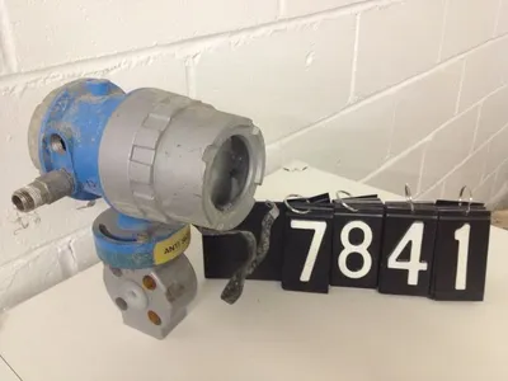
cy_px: 190
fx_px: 514
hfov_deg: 52.6
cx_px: 254
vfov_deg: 40.7
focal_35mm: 35
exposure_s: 1/20
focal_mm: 4.28
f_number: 2.4
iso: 160
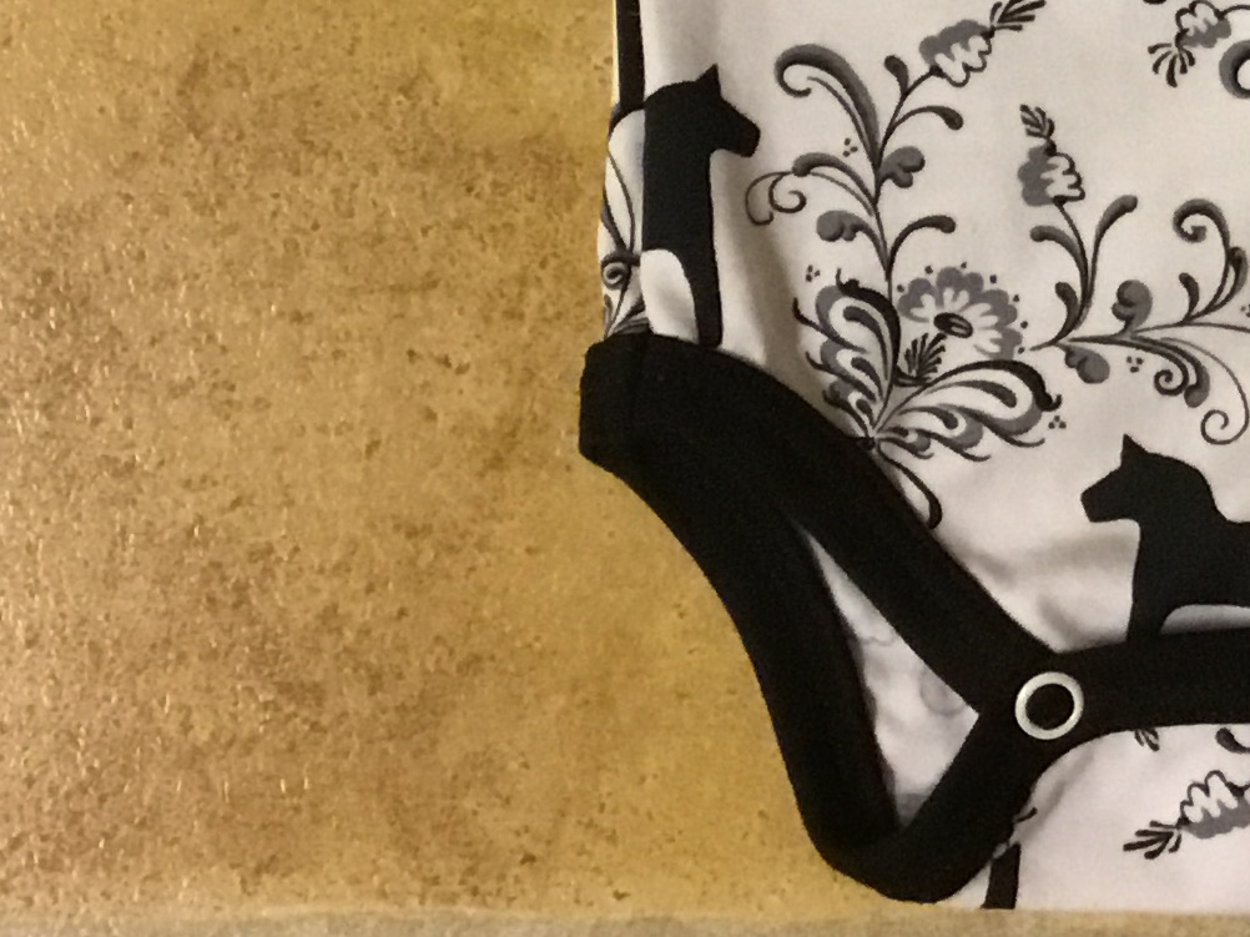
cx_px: 1249
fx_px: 3646
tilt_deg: -85.5
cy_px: -369
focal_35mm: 101
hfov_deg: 18.9
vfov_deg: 13.9
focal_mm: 3.3
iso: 200
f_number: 2.4
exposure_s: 1/33
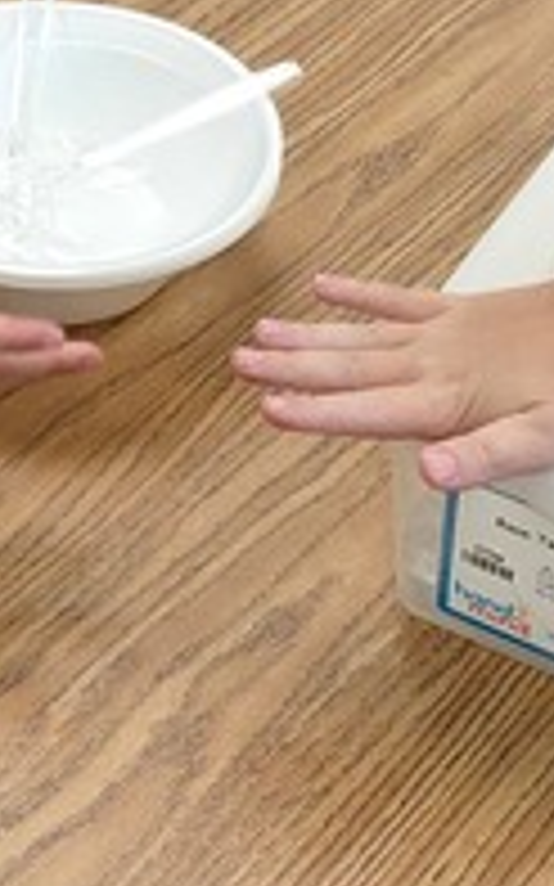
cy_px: 301
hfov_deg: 9.5
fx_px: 3336
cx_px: 207
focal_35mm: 138
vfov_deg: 15.1
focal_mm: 4.69
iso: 160
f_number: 1.8
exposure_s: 1/60
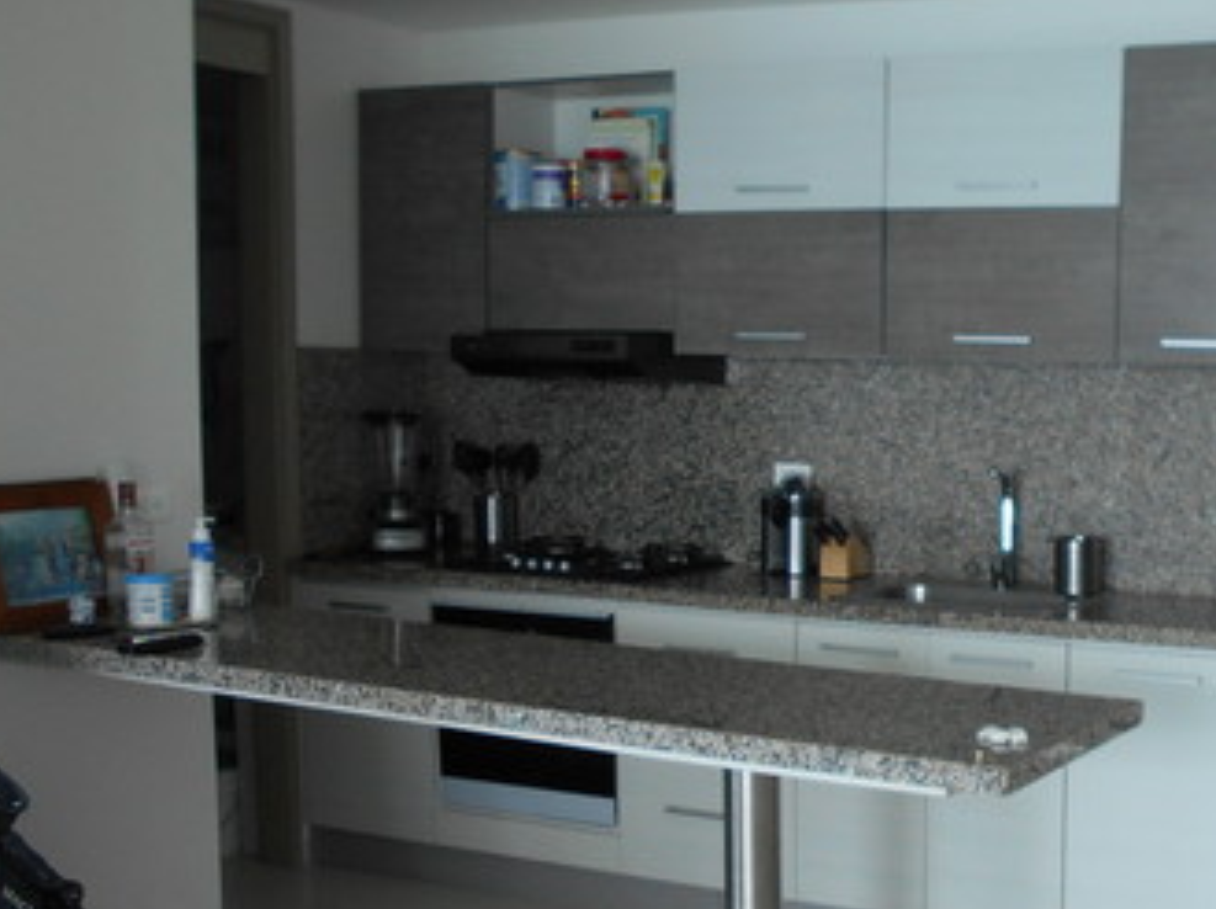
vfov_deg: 30.0
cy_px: 597
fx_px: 1684
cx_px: 1011
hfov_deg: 37.9
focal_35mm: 48
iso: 125
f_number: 3.2
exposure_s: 1/30
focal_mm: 4.6
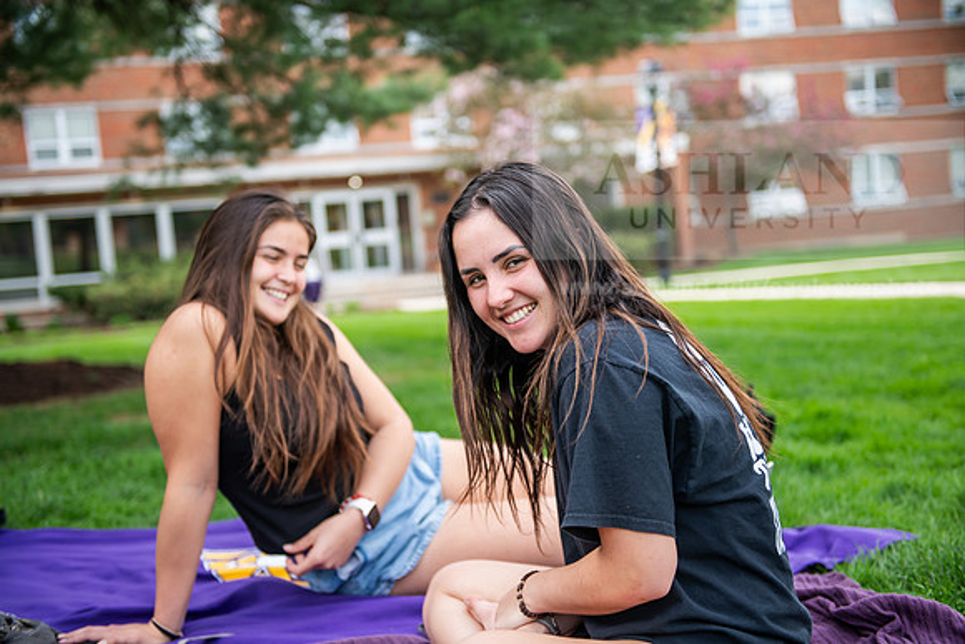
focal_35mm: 48
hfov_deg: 41.1
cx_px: 482
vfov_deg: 28.1
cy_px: 322
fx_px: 1287
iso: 100
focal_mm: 48
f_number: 2.8
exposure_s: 1/160
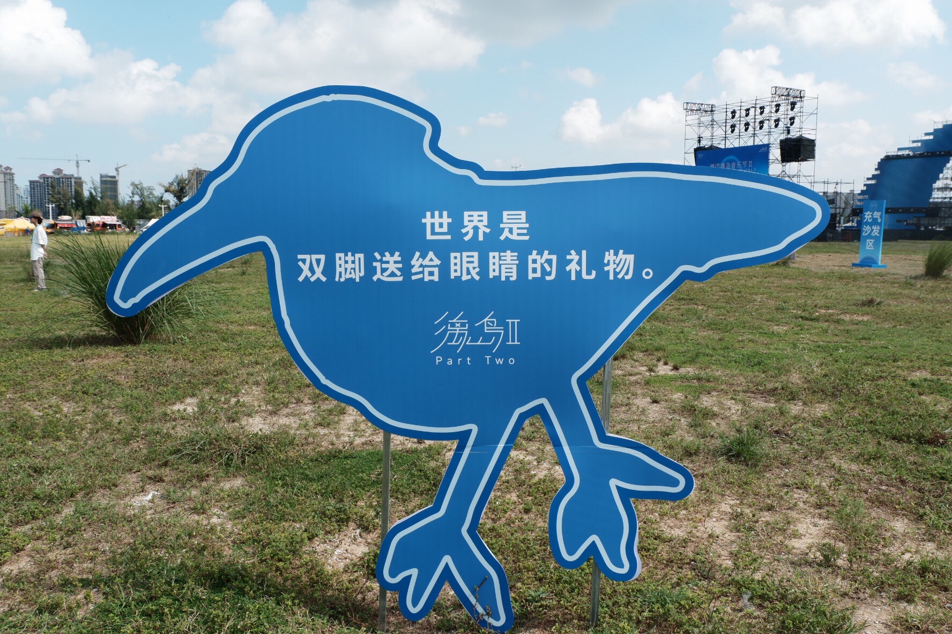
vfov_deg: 41.1
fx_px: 846
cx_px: 476
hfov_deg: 58.7
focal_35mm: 32
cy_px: 317
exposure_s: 1/400
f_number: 8
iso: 200
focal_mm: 21.1
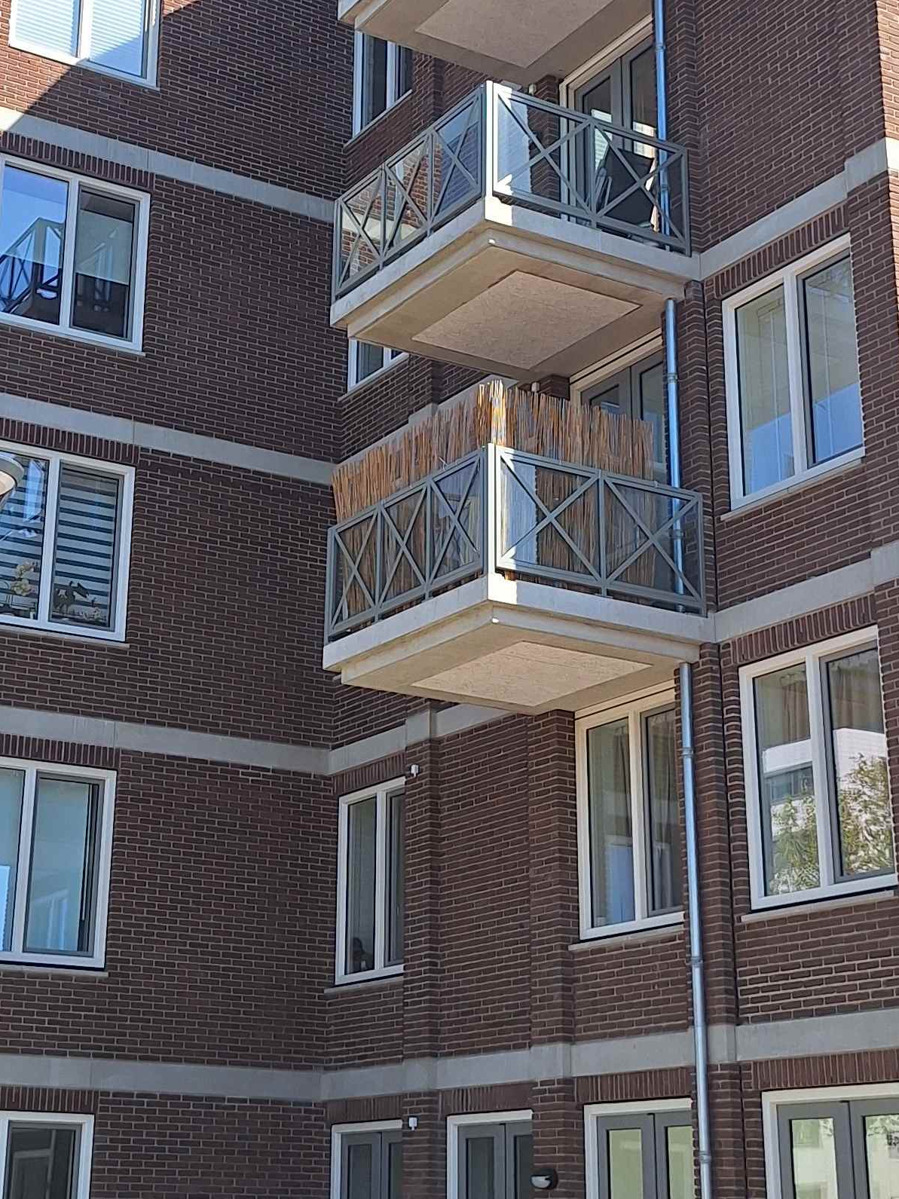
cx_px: 392
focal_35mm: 59
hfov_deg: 24.8
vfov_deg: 32.4
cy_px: 390
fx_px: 2043
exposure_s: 1/2232
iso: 40
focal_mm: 5.54
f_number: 1.8
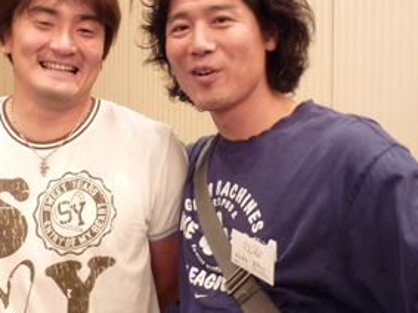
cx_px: 136
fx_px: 591
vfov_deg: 29.6
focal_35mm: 49
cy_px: 120
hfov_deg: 38.4
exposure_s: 1/8
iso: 400
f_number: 2.8
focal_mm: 5.5
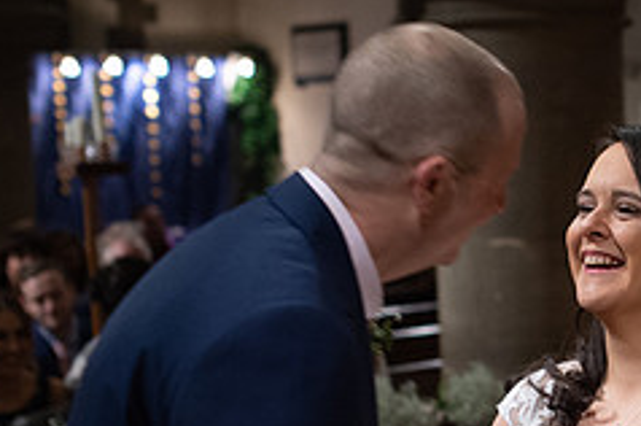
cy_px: 318
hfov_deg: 18.2
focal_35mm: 109
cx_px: 678
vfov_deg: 12.5
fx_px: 1938
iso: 2000
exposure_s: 1/100
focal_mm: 35
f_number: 2.5
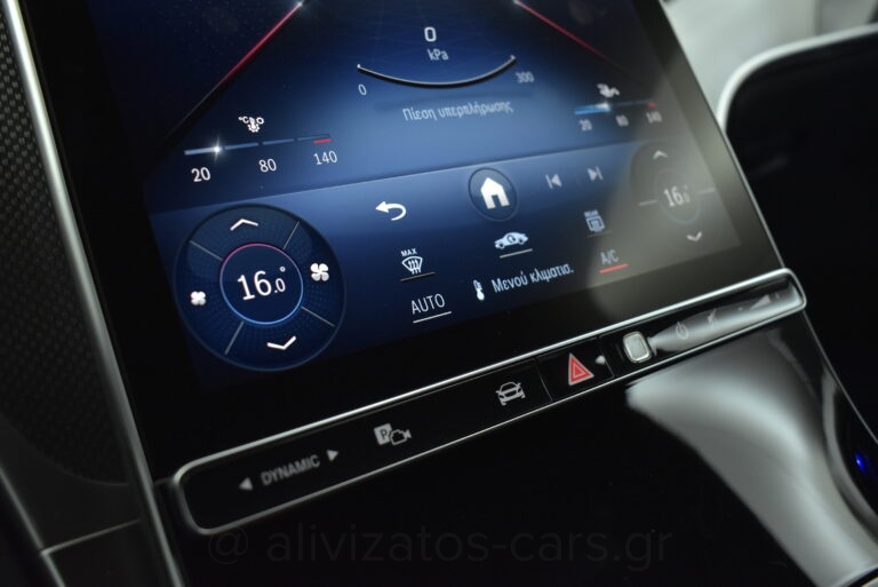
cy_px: 294
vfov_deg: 40.0
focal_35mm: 33
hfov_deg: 57.2
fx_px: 805
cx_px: 439
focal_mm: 22
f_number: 3.8
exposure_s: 1/100
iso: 1600
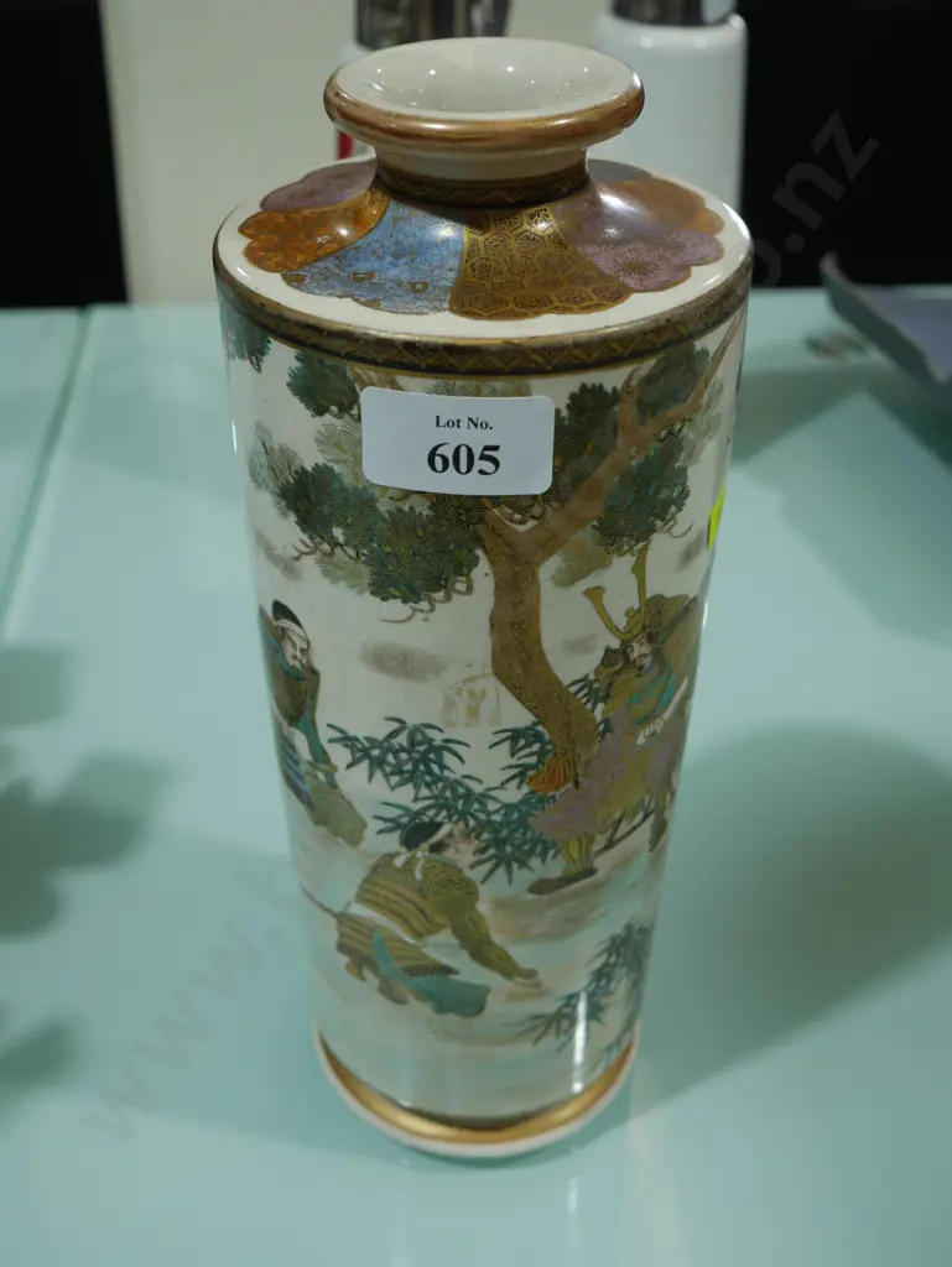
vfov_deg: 46.8
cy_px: 634
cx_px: 476
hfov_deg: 36.0
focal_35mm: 40
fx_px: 1466
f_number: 4.4
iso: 200
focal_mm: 20
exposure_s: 1/80
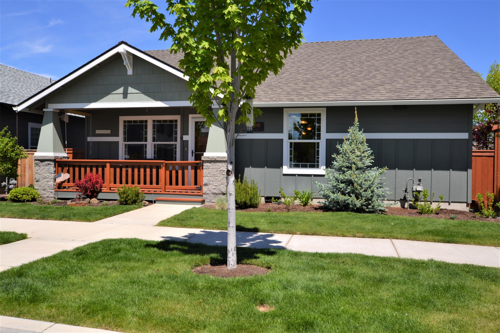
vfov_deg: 43.6
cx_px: 250
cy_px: 166
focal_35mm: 30
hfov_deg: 61.9
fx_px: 417
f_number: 10
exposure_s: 1/200
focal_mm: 20
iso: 100
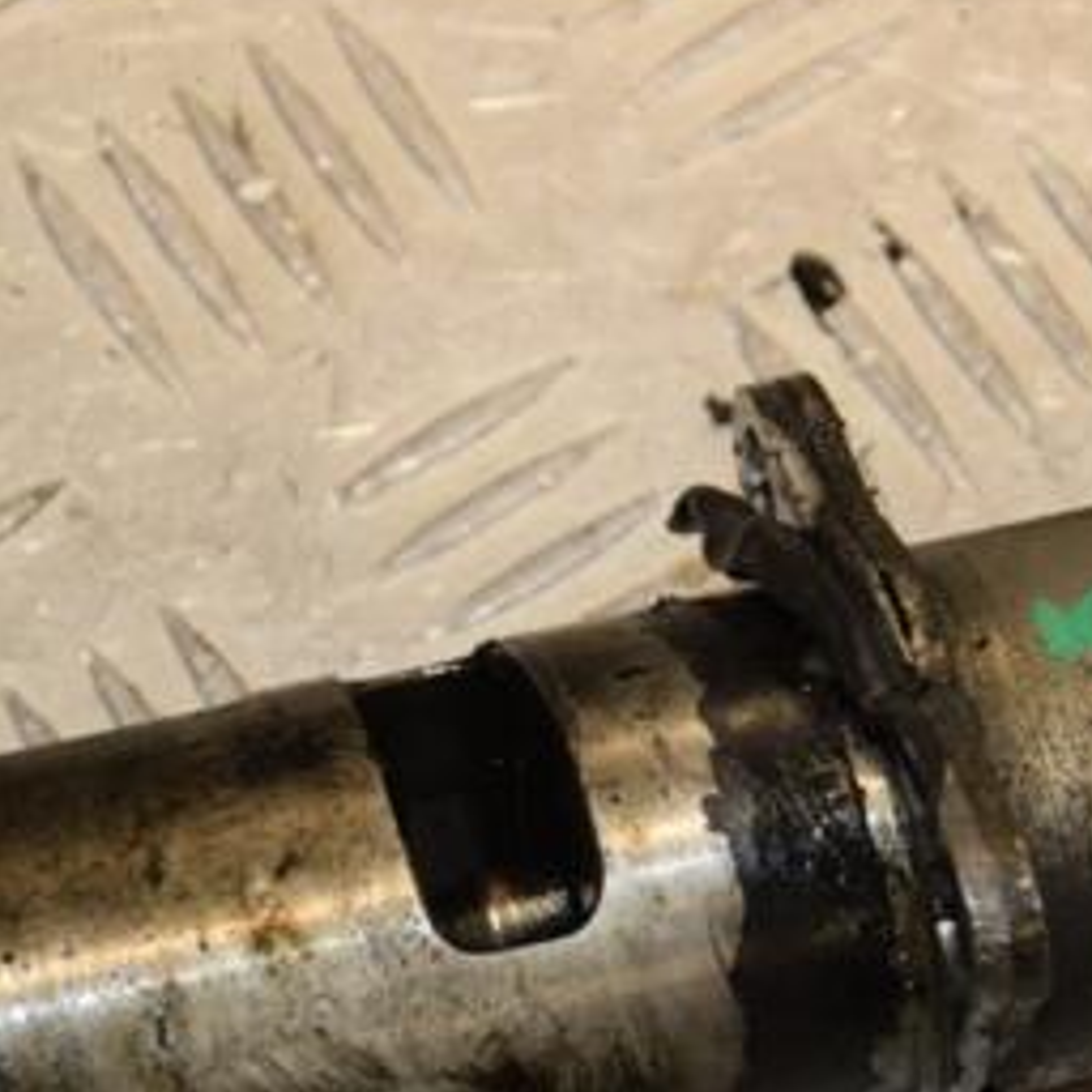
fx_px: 7459
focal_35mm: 209
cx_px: 862
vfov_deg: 8.4
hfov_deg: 8.4
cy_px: 793
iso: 800
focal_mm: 70
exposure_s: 1/200
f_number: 7.1
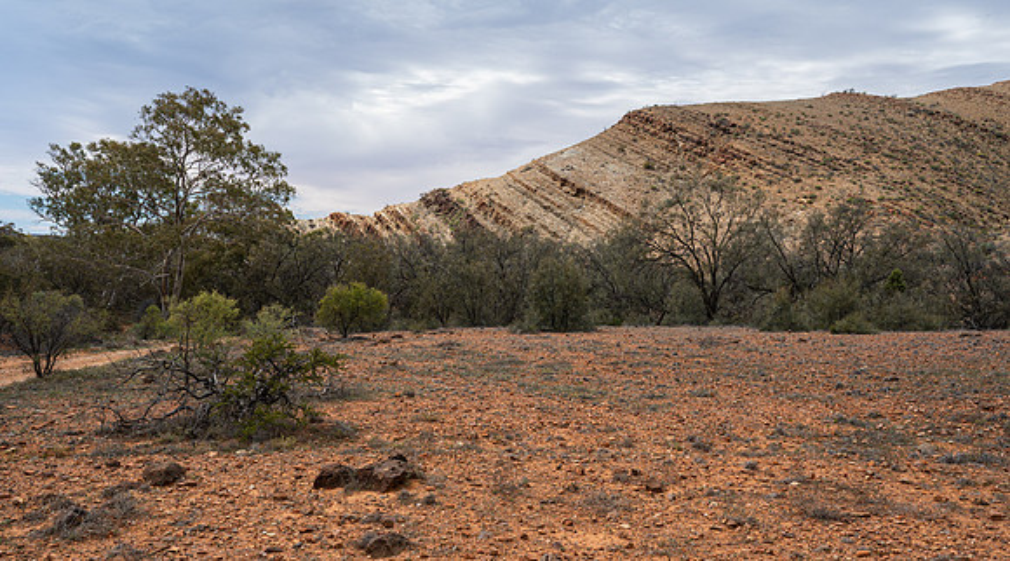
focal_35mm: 33
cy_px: 241
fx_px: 883
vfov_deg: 35.2
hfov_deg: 59.5
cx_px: 505
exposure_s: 1/320
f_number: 8
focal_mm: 31.5
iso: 100
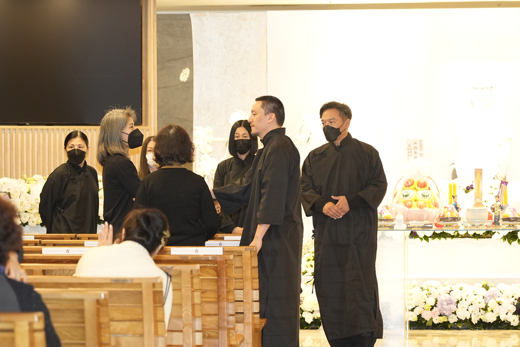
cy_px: 174
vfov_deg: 8.7
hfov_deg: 13.1
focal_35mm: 157
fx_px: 2268
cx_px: 260
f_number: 4
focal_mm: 105
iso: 2500
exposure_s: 1/200
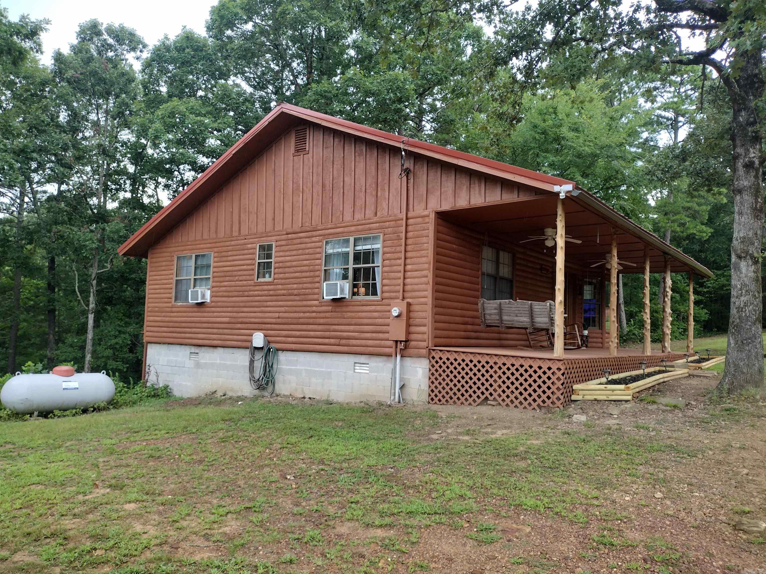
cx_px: 383
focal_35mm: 27
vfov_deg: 51.4
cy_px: 287
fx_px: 597
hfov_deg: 65.3
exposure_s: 1/284
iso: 100
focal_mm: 4.71
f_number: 1.7
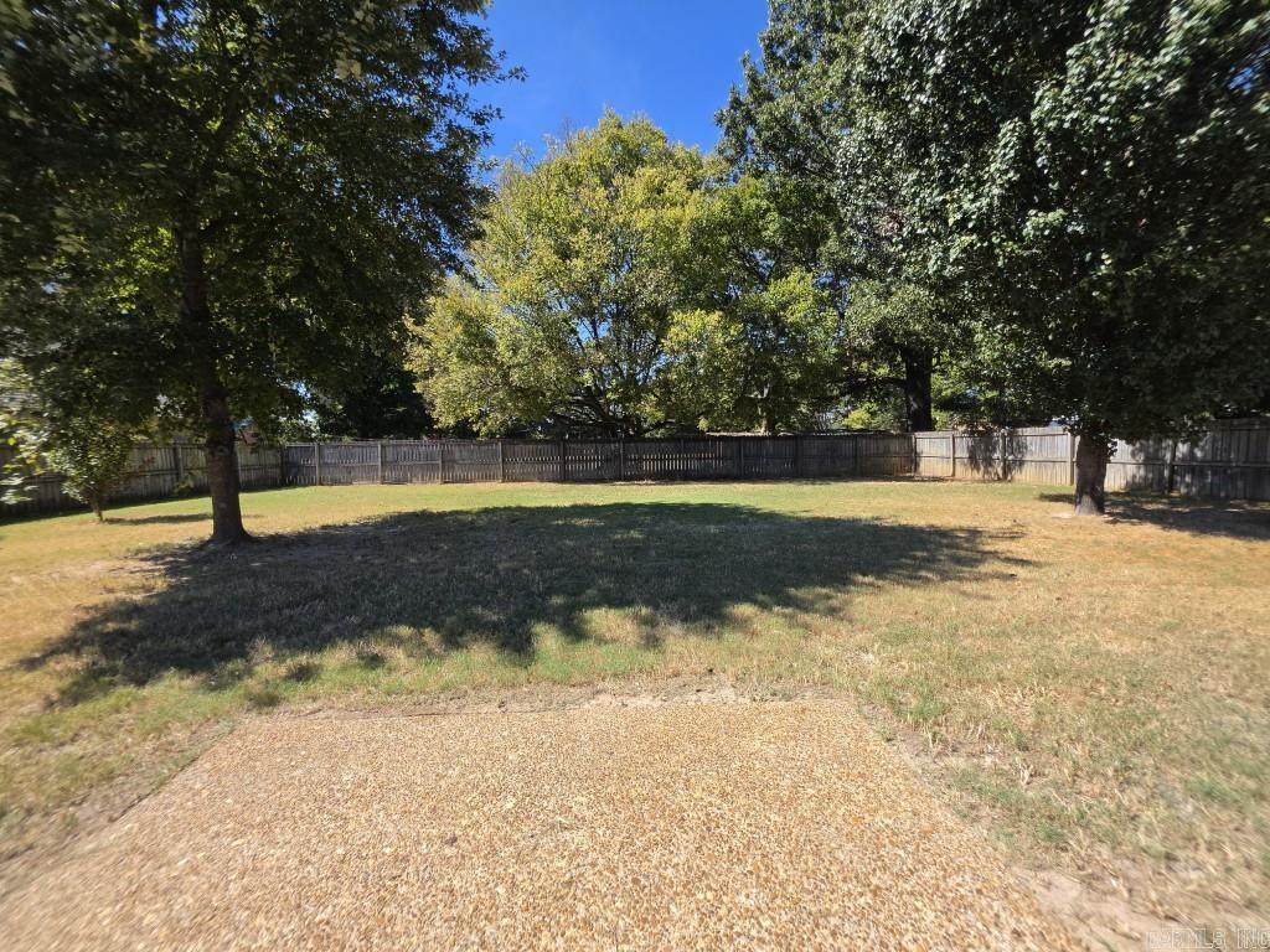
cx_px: 635
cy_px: 476
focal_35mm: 13
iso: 32
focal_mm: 2.2
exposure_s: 1/1129
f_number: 1.9
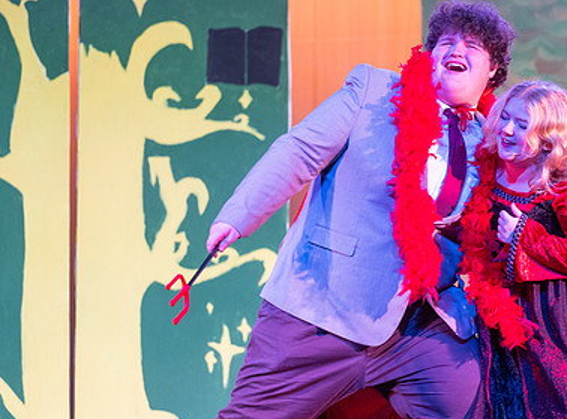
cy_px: 256
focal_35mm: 223
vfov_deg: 6.6
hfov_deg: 8.9
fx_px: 3632
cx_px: 396
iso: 1000
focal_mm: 120
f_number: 2.8
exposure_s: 1/320
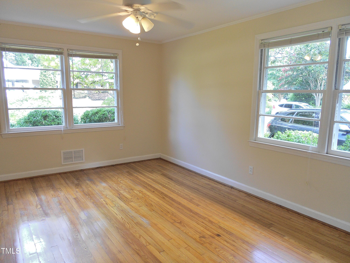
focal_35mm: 26
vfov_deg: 53.1
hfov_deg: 67.3
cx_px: 175
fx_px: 263
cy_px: 132
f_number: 3.2
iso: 100
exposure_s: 1/30
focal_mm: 4.6
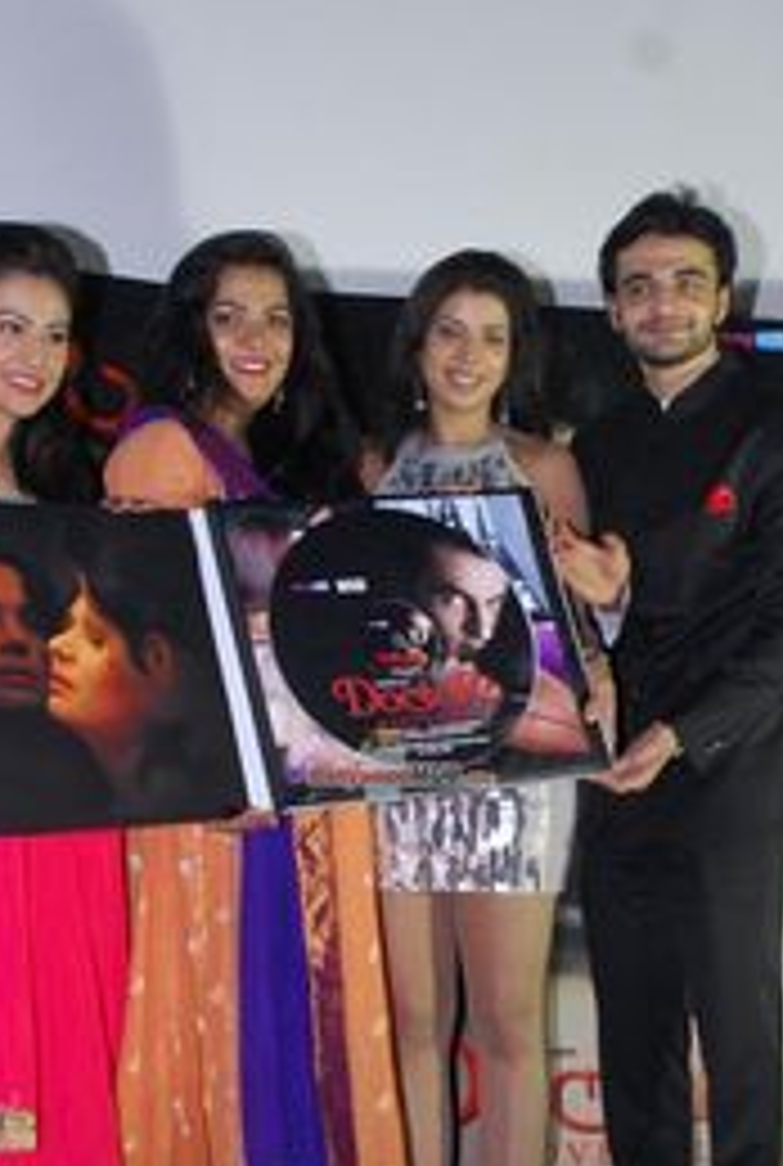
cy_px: 747
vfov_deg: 28.0
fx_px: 2329
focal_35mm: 72
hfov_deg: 19.1
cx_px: 351
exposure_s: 1/125
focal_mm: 31
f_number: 4
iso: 640
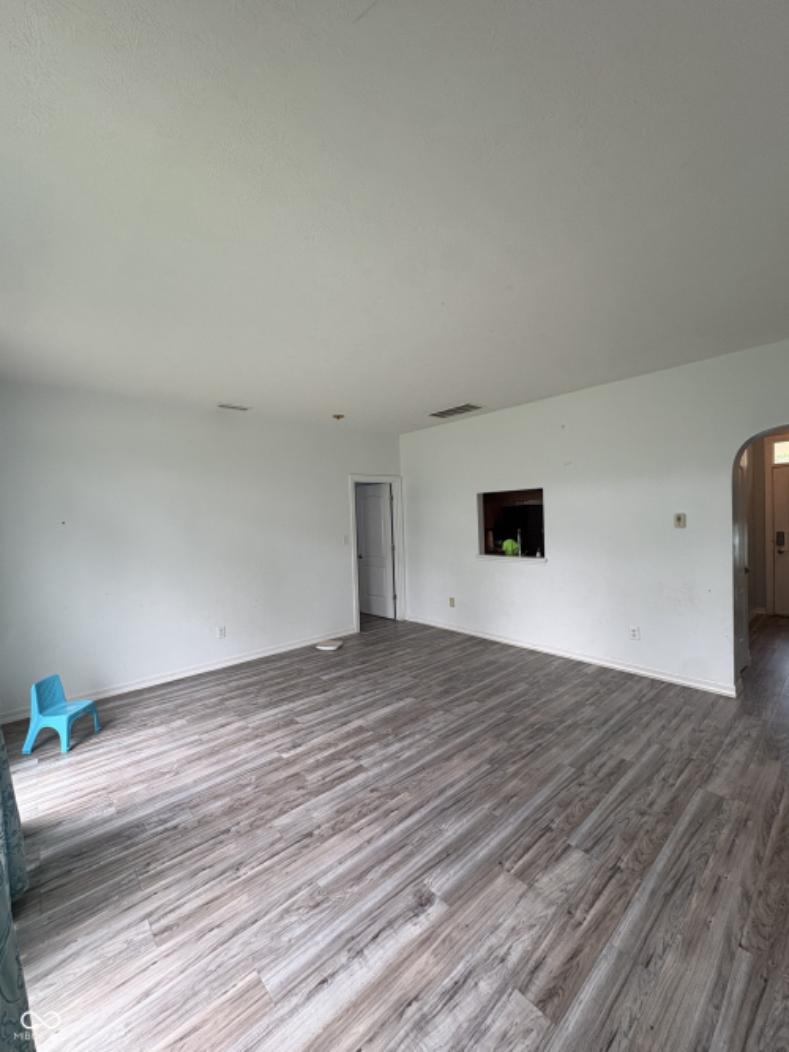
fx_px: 426
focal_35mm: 14
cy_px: 526
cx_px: 394
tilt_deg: -0.6
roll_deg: +1.5
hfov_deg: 85.7
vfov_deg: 102.1
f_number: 2.2
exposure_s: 1/120
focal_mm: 2.22
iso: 160
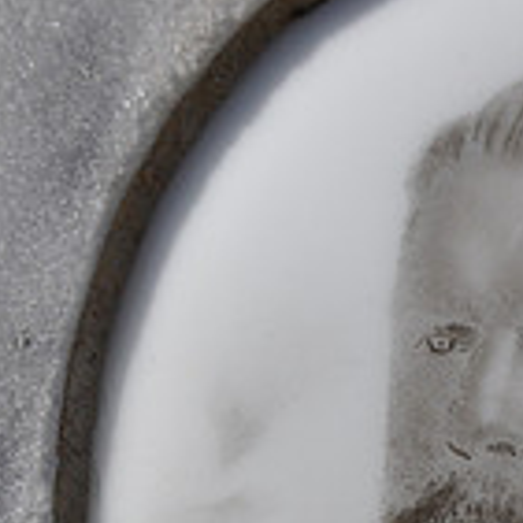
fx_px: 5897
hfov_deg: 5.1
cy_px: 588
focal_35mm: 345
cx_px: 638
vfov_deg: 5.1
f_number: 5.6
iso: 200
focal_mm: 66
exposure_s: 1/500
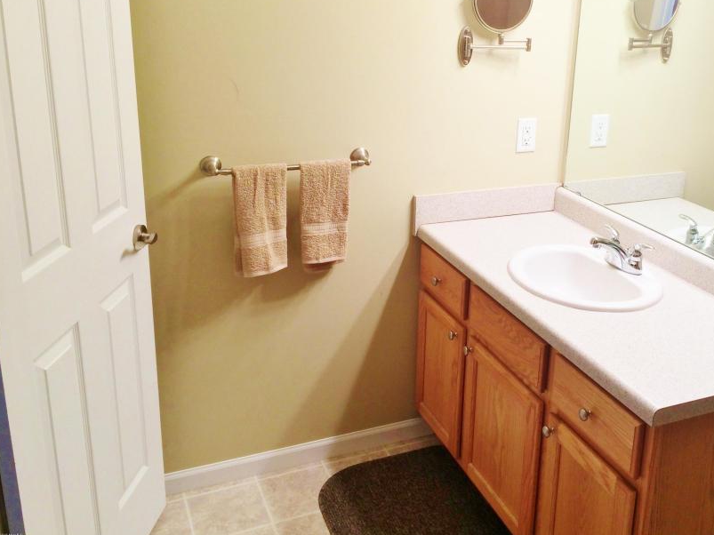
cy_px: 215
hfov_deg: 49.6
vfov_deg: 38.5
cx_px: 450
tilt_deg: -18.5
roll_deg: -1.5
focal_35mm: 37
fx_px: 763
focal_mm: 4.15
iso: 40
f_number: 2.2
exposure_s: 1/40
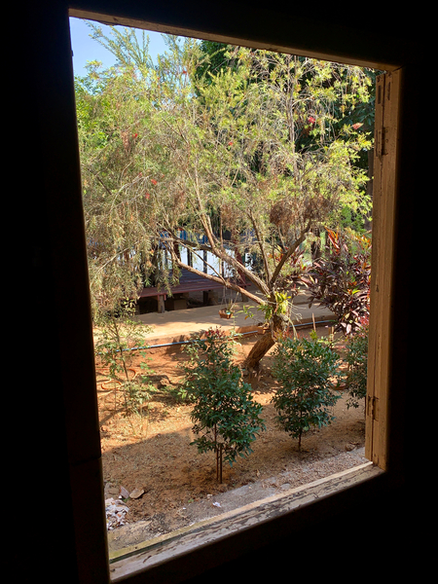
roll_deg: +1.7
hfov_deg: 53.1
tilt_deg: -8.8
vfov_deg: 67.3
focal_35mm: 26
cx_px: 219
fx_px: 439
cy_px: 292
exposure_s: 1/331
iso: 25
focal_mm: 4.25
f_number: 1.8
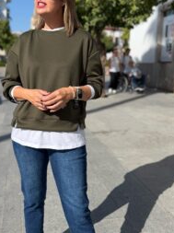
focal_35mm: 38
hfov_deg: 37.4
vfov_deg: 48.8
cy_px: 94
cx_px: 67
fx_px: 255
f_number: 1.78
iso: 80
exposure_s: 1/4673
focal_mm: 6.76
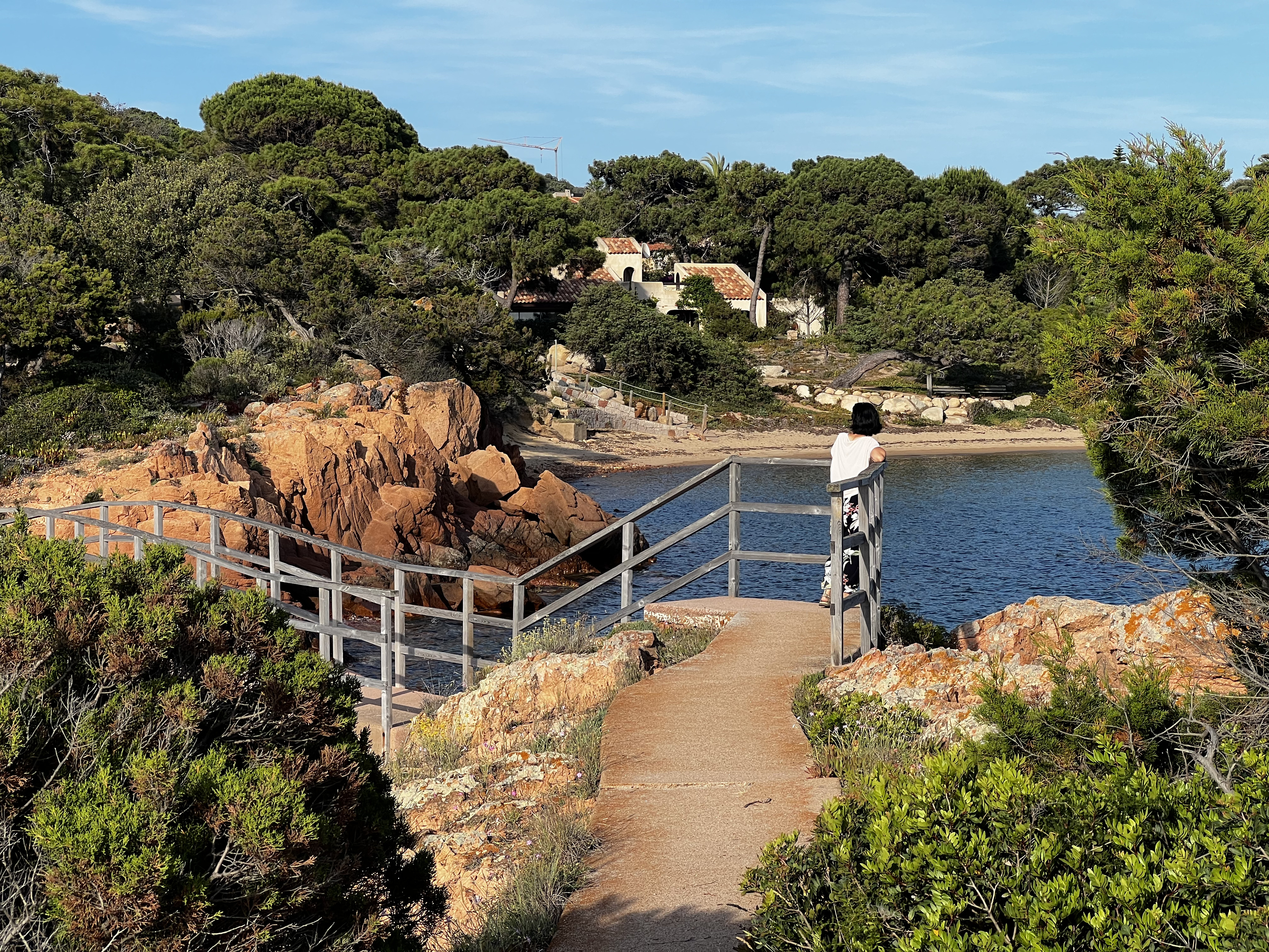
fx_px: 2823
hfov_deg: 25.3
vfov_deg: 19.1
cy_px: 476
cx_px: 634
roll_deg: +0.2
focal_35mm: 77
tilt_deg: -2.0
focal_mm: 9
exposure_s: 1/518
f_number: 2.8
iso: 32
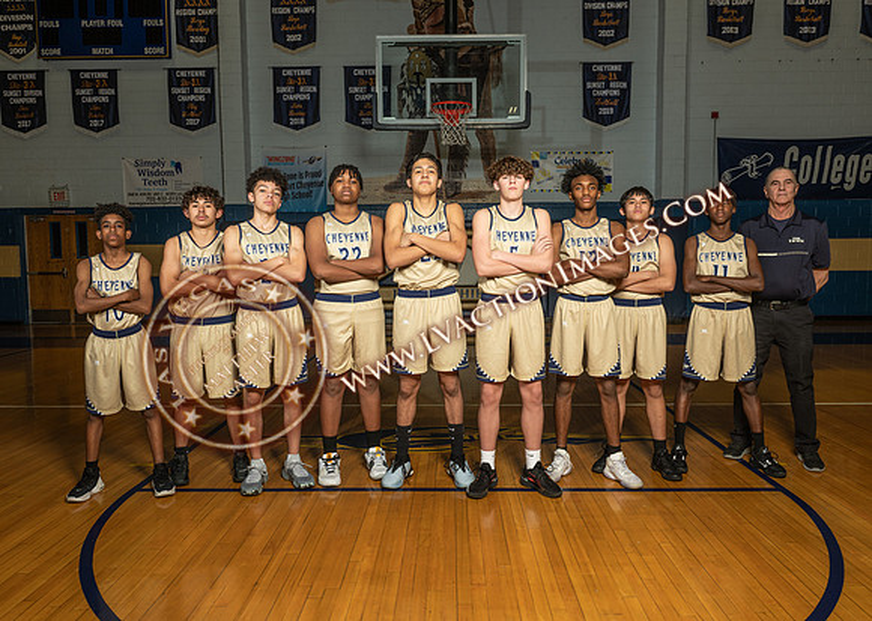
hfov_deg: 65.3
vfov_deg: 49.0
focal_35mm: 28
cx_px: 431
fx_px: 681
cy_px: 311
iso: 125
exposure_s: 1/125
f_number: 7.1
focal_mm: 26
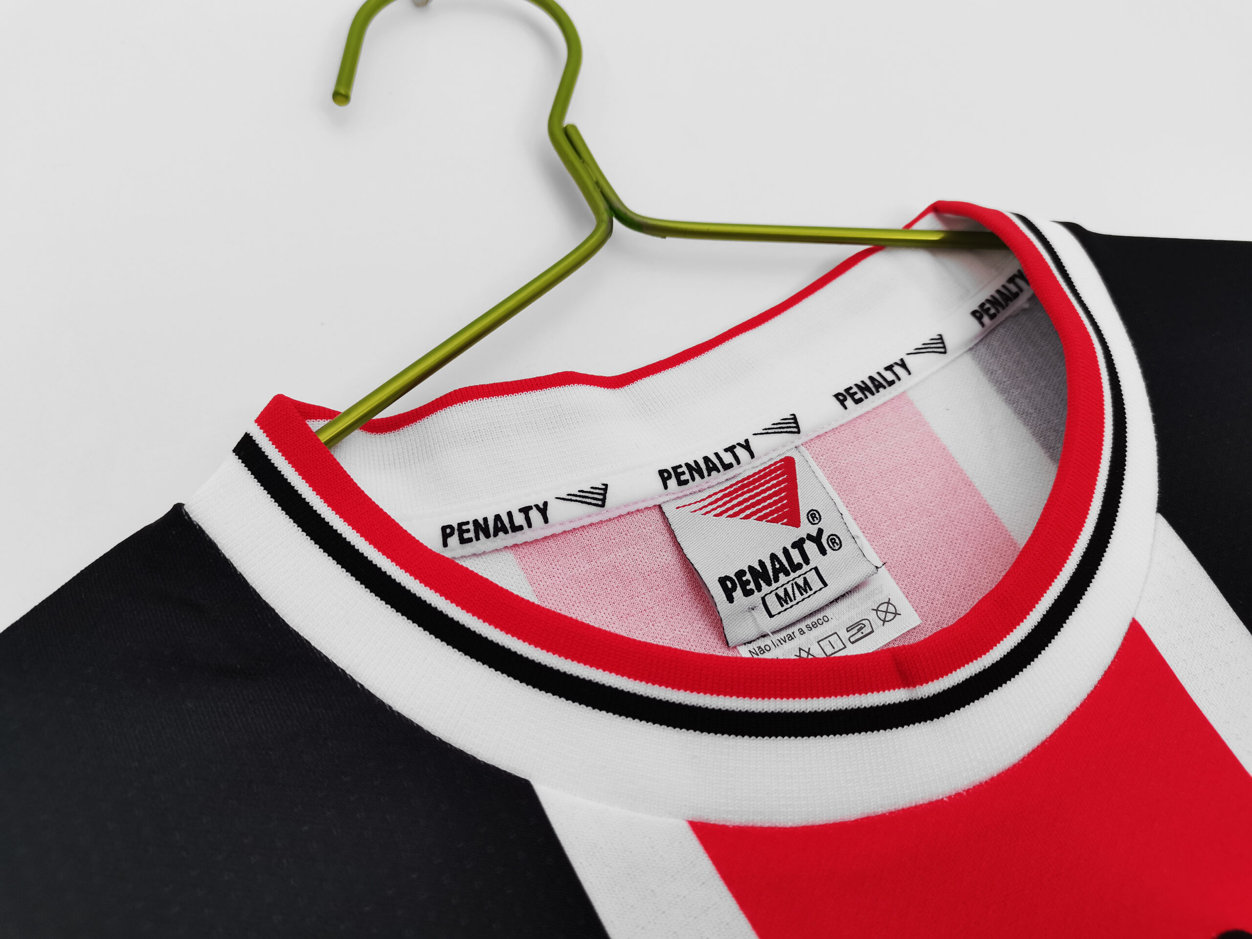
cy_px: 470
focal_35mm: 26
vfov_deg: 53.1
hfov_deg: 67.3
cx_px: 626
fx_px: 940
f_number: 1.8
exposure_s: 1/120
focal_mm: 5.58
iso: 160
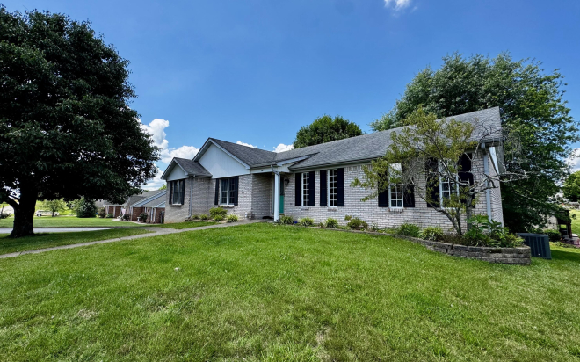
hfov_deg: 101.5
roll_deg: -0.2
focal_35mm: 15
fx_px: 237
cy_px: 178
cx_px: 290
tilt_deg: +6.5
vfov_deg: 74.7
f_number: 2.2
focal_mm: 2.22
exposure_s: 1/1217
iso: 50
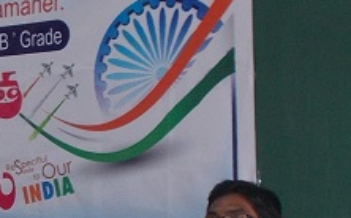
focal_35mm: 150
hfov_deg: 13.3
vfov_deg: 8.6
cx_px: -139
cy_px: 231
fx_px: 1433
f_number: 3.6
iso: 100
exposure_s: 1/25
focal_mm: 6
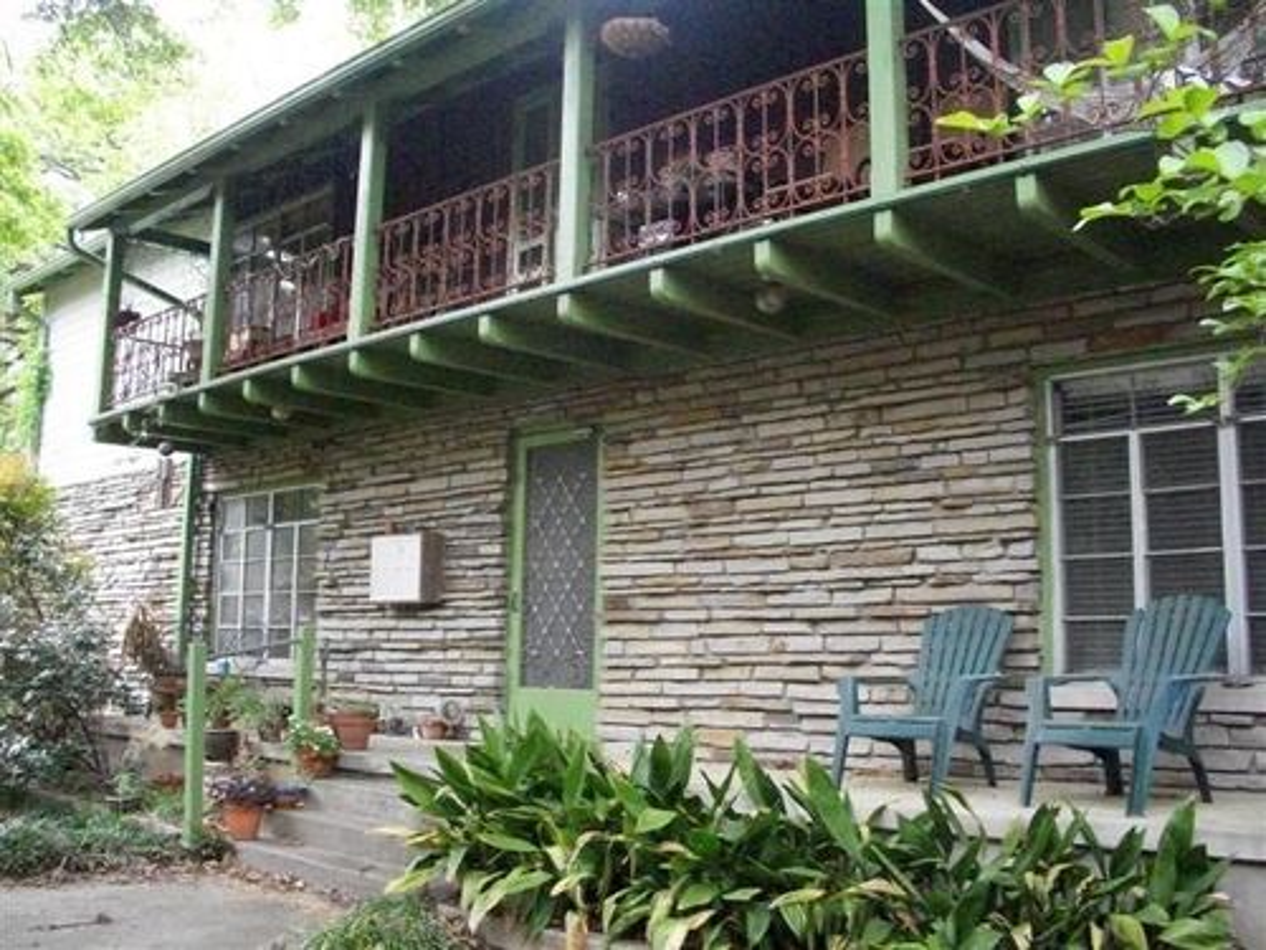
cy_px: 475
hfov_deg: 52.6
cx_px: 633
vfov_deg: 40.7
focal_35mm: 35
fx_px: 1280
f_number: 3.1
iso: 800
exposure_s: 1/100
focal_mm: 6.3
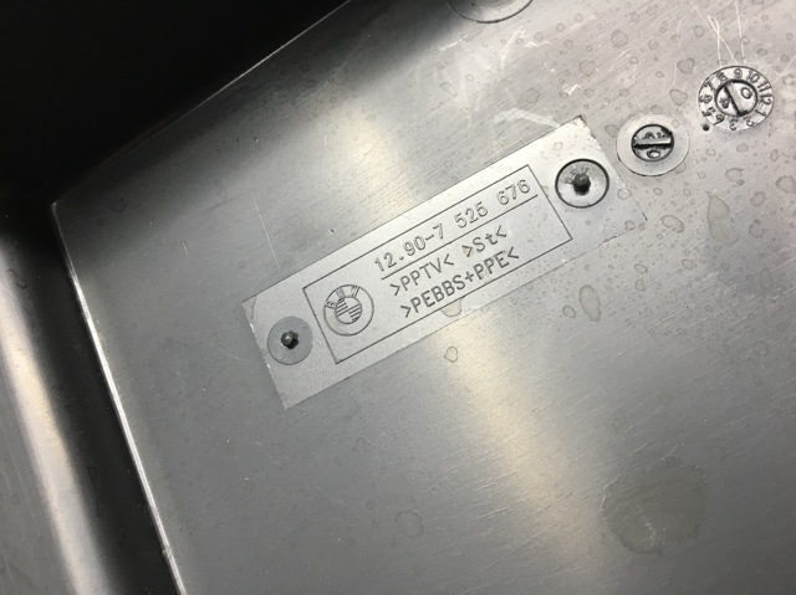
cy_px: 298
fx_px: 666
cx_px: 398
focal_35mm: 29
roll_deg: +25.1
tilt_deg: -35.7
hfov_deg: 61.7
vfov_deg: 48.2
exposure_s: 1/33
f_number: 2.2
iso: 100
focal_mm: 4.15
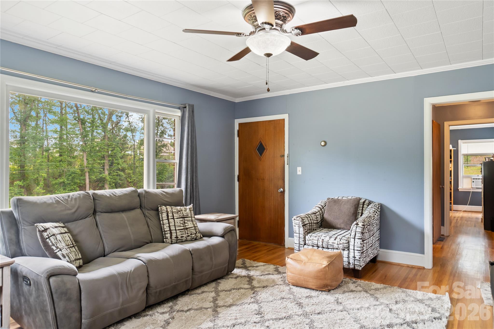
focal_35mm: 24
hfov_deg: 73.7
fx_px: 329
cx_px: 247
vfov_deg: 53.1
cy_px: 164
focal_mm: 16
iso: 1600
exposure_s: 1/30
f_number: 4.5
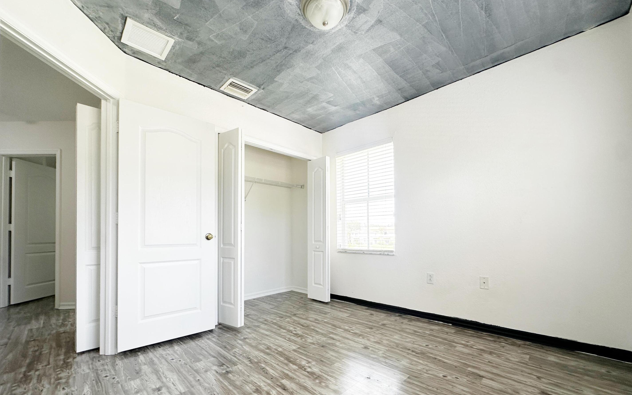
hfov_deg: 101.5
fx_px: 258
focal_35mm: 15
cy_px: 231
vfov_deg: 74.2
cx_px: 316
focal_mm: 2.22
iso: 50
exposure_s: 1/99
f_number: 2.2
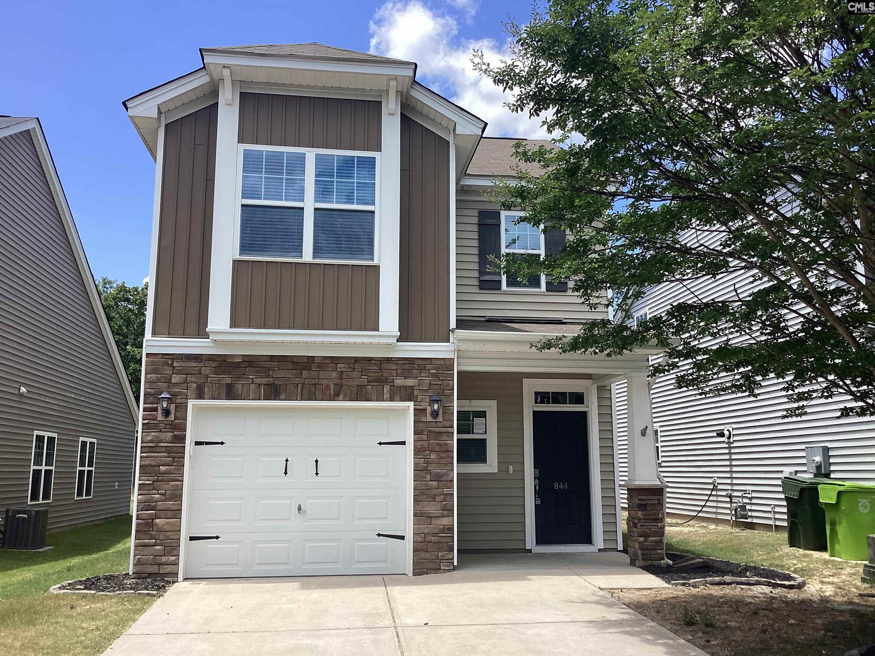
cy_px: 328
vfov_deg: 45.4
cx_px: 438
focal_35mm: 31
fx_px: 784
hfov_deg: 58.4
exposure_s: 1/926
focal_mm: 3.3
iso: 25
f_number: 2.4
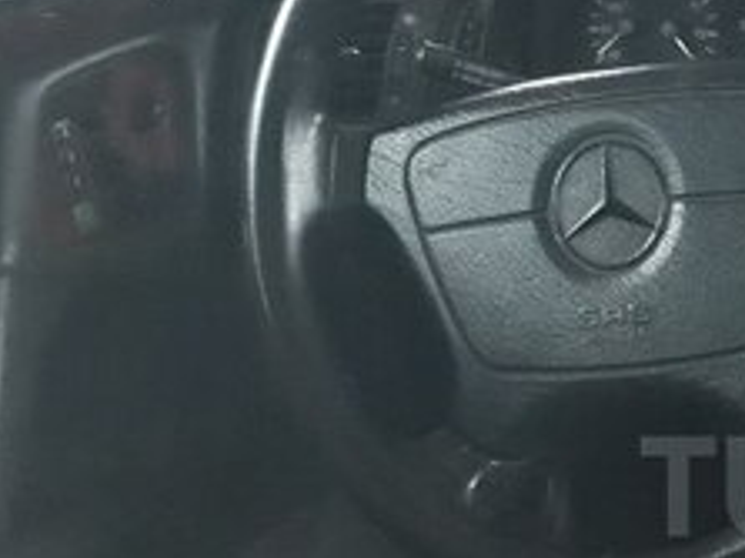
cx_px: 982
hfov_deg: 21.9
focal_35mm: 80
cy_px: 486
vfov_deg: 18.2
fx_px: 1721
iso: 800
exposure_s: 1/17
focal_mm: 3.71
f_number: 1.7
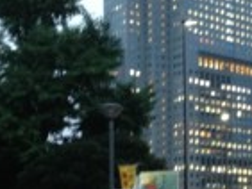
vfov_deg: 13.9
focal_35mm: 105
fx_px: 765
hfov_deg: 18.6
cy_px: 201
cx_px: 197
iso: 400
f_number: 2.4
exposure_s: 1/15
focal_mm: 4.13
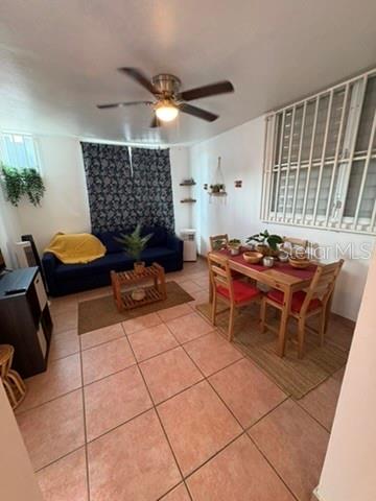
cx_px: 188
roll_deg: +1.3
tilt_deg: -15.3
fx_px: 203
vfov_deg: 102.1
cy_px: 250
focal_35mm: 14
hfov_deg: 85.7
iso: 400
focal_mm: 2.22
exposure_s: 1/60
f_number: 2.2
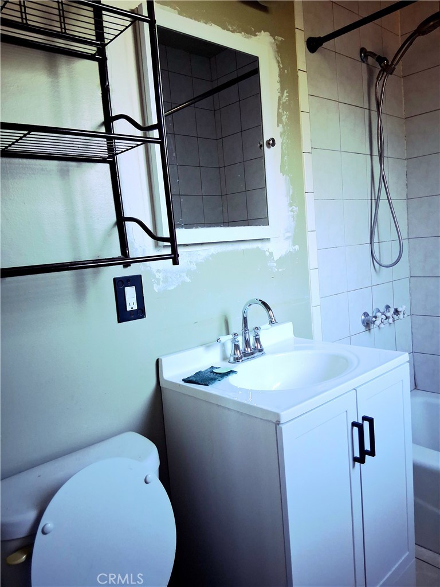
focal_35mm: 26
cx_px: 220
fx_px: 441
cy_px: 294
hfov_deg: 53.1
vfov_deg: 67.3
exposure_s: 1/50
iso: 500
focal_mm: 3.98
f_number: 1.8
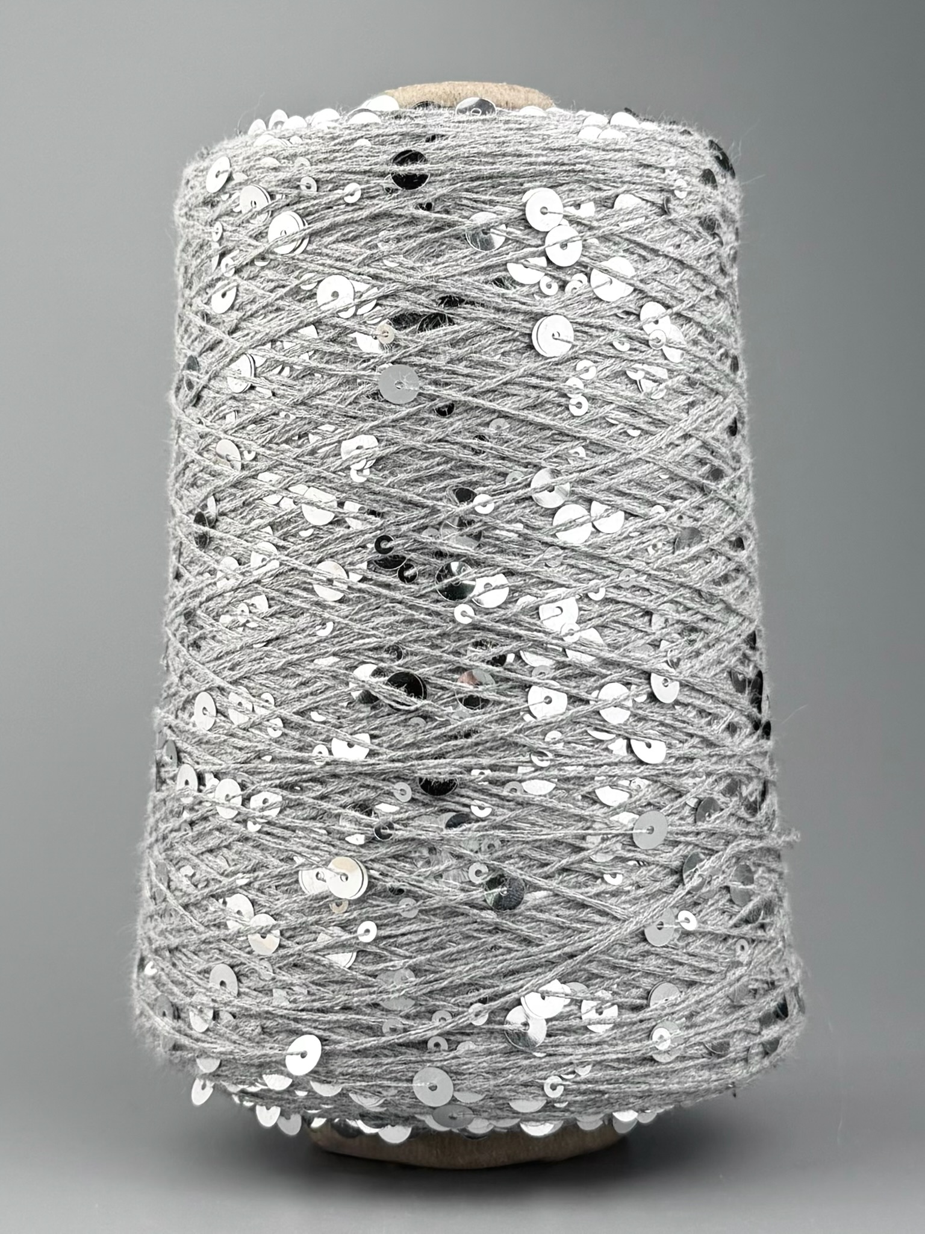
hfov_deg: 56.8
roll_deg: -0.8
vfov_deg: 71.6
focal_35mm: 24
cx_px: 462
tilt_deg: +4.1
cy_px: 617
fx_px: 855
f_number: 1.78
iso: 80
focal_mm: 6.76
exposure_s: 1/1156
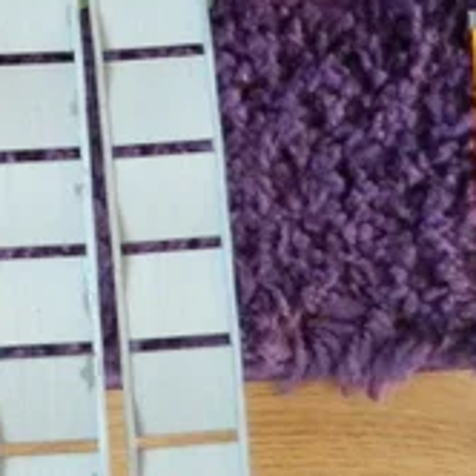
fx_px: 1727
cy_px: 33
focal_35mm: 111
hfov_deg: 14.1
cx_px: -357
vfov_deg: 15.5
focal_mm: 4.5
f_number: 3.1
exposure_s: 1/13
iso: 400
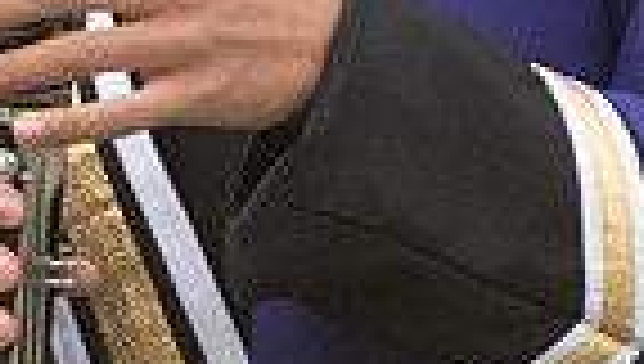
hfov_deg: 0.7
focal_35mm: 2954
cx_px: 281
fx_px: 50528
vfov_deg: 0.4
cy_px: -508
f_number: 5.6
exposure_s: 1/1600
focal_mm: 600
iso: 2500
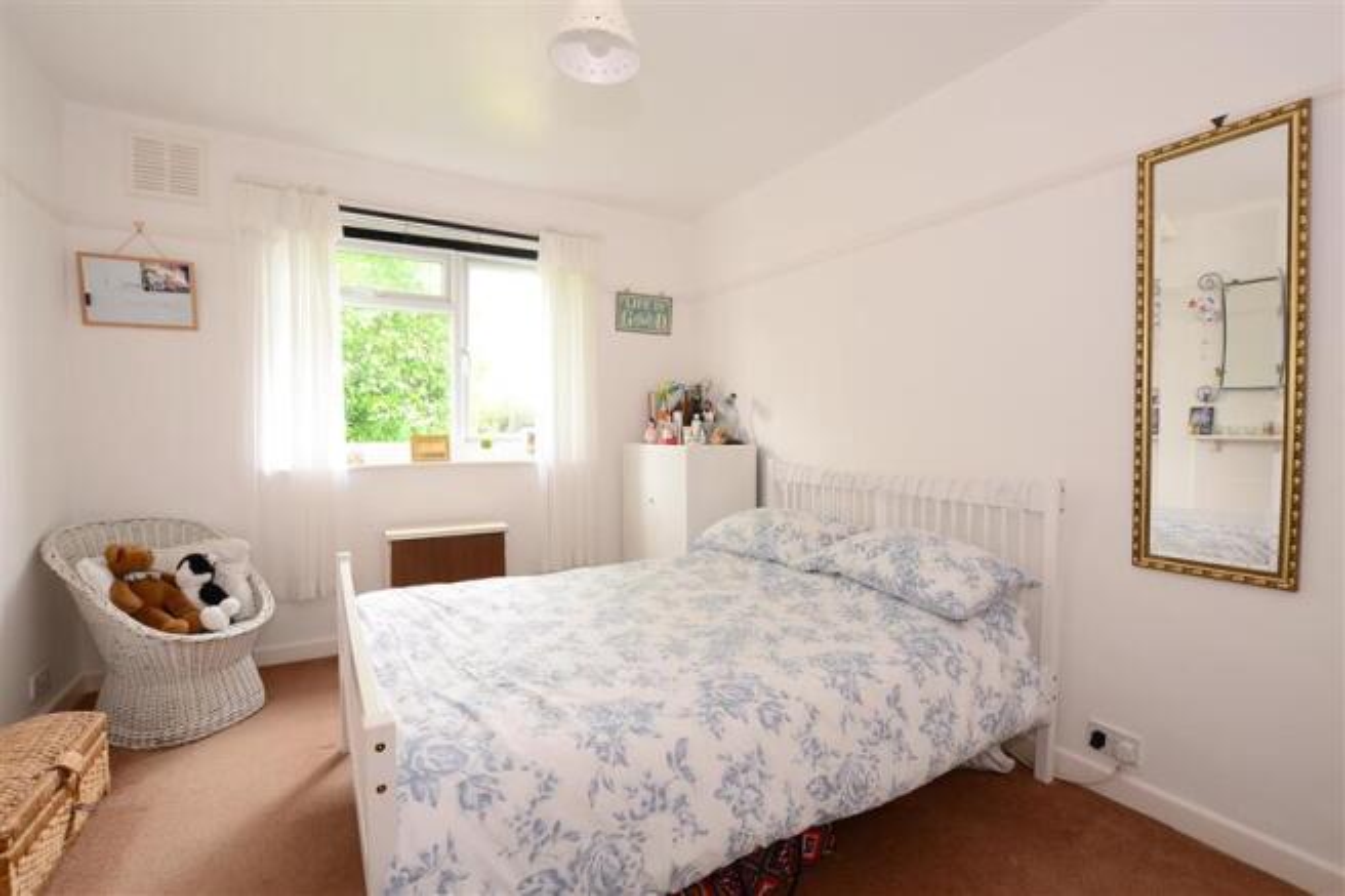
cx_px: 672
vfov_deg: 77.3
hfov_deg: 100.4
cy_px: 448
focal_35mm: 15
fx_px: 560
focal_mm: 10
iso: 200
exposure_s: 1/4
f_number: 6.3
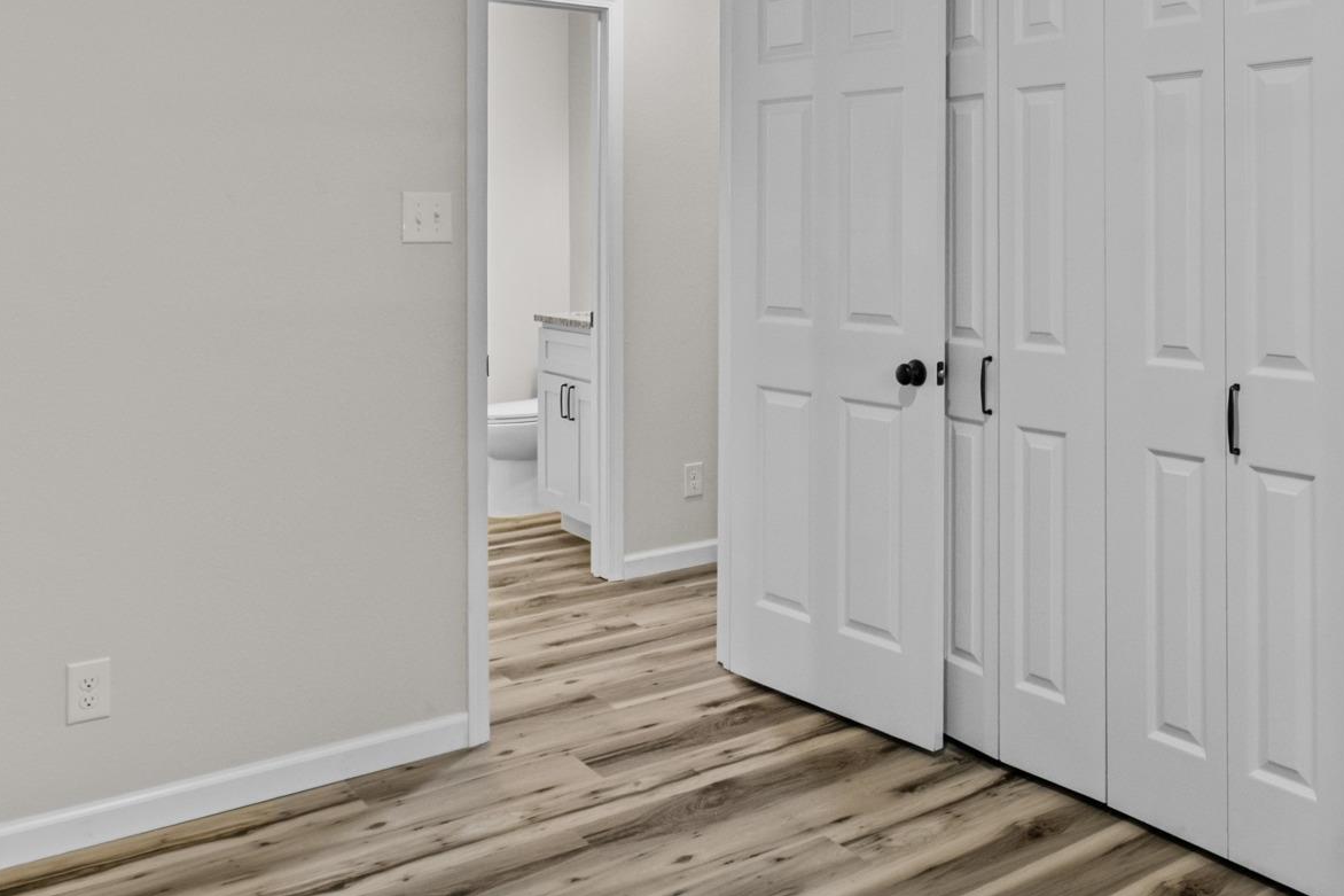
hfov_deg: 58.0
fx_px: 1194
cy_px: 166
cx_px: 838
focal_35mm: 32
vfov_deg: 39.3
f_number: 8
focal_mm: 10
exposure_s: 1.3
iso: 400
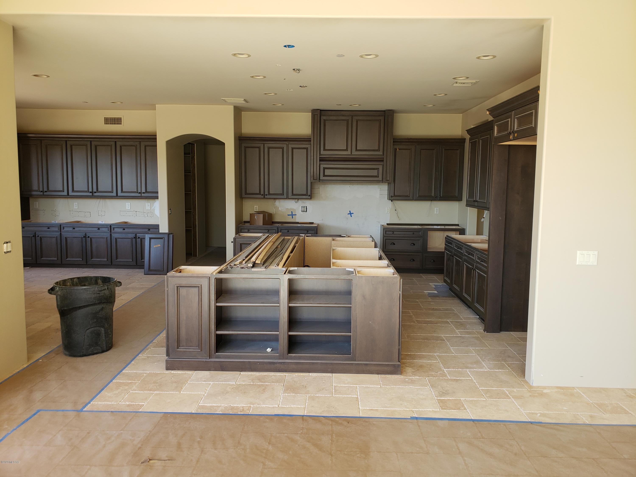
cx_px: 318
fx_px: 478
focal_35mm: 26
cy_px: 238
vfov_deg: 53.1
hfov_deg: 67.3
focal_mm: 4.3
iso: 64
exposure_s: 1/50
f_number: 2.4
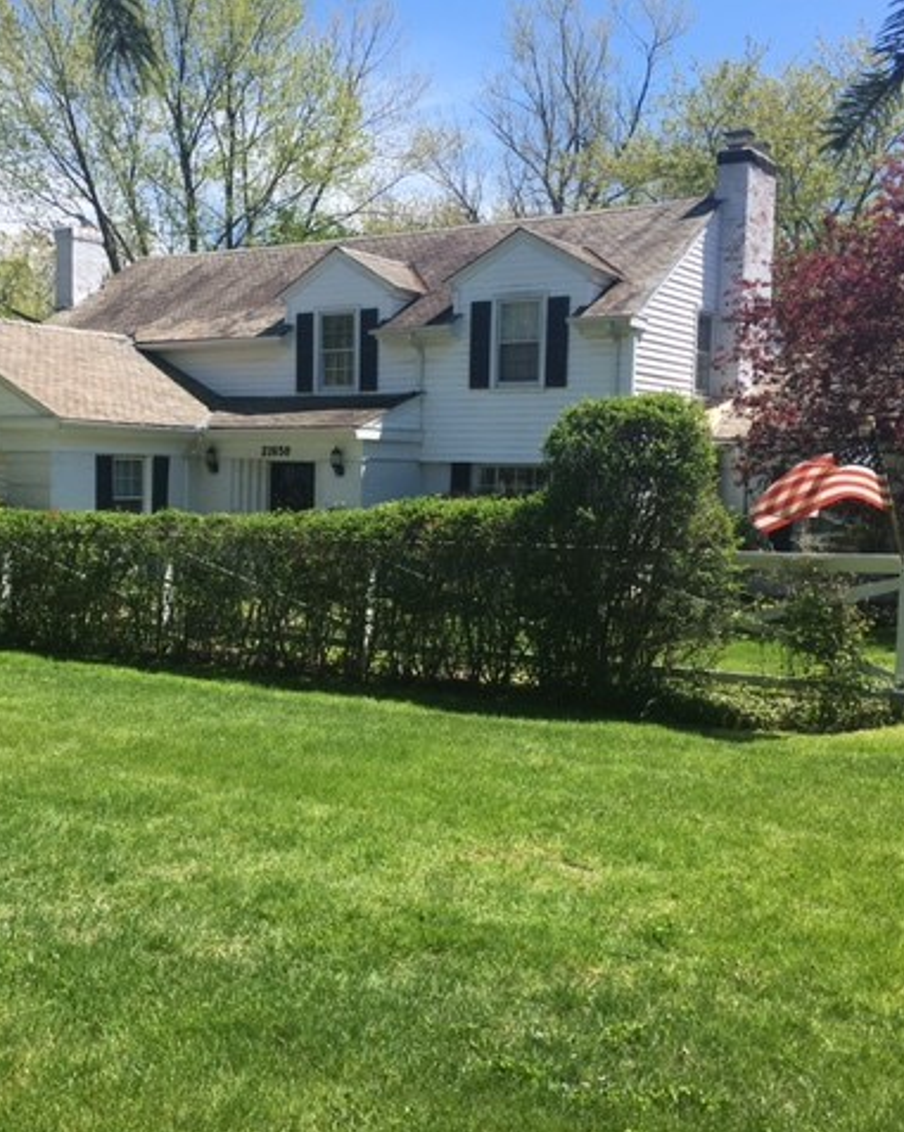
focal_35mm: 38
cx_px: 325
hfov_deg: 38.8
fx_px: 1272
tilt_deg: -3.1
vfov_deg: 48.0
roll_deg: -1.4
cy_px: 567
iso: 25
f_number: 2.2
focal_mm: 4.15
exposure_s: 1/916
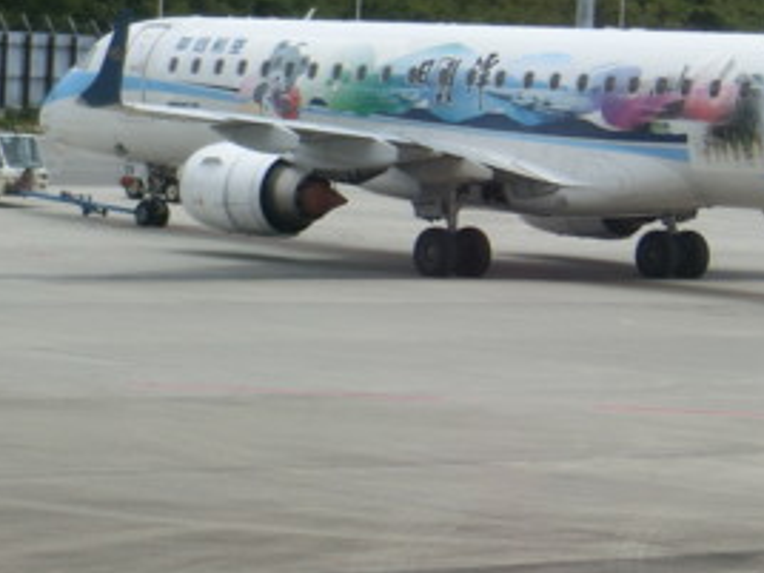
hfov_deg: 9.5
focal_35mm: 209
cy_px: 202
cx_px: 570
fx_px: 4613
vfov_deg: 7.1
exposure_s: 1/640
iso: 80
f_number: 5.2
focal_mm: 12.4
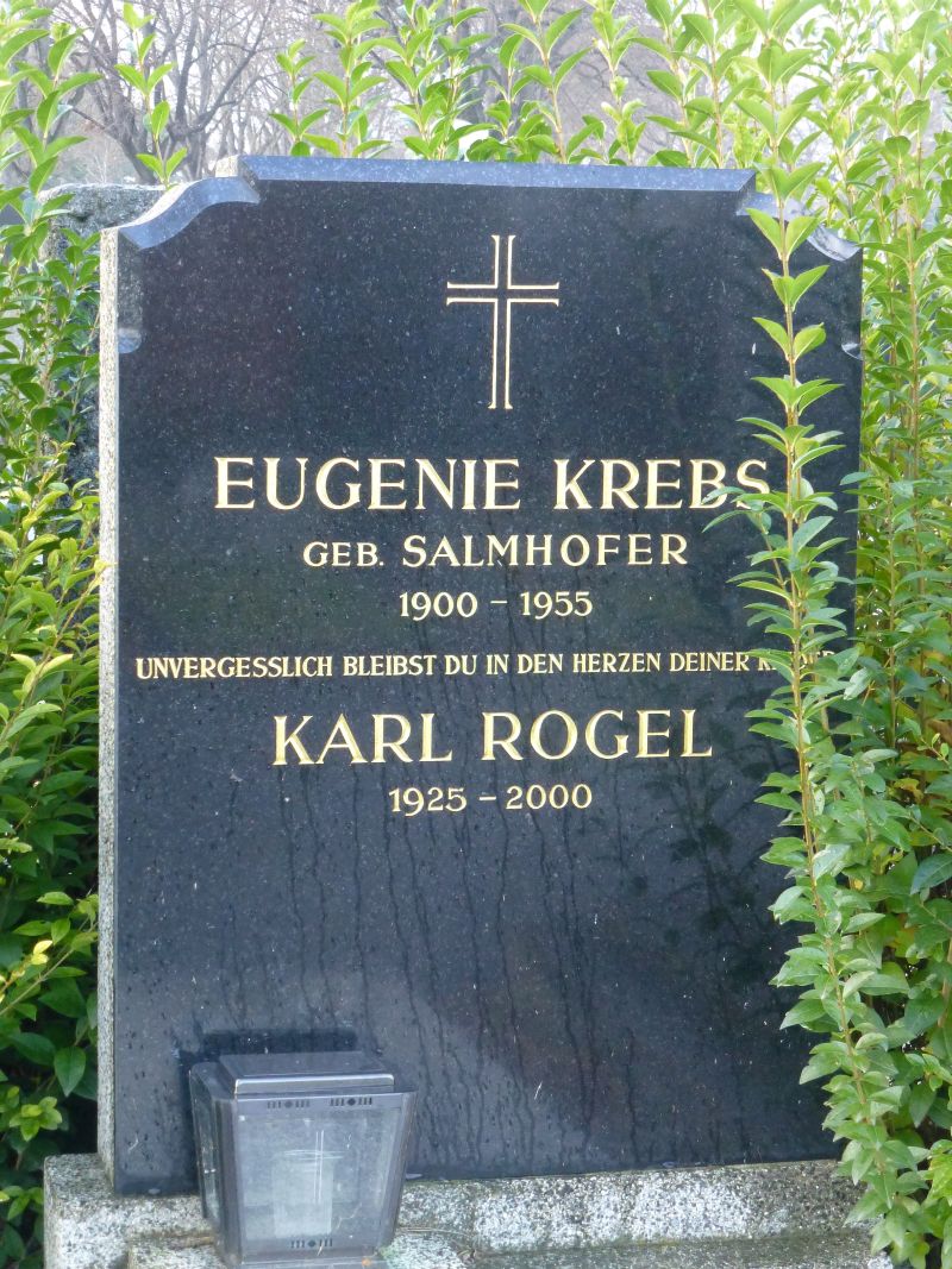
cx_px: 476
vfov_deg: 23.0
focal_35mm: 85
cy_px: 634
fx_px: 3117
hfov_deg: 17.4
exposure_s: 1/100
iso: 800
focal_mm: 15.1
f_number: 5.2
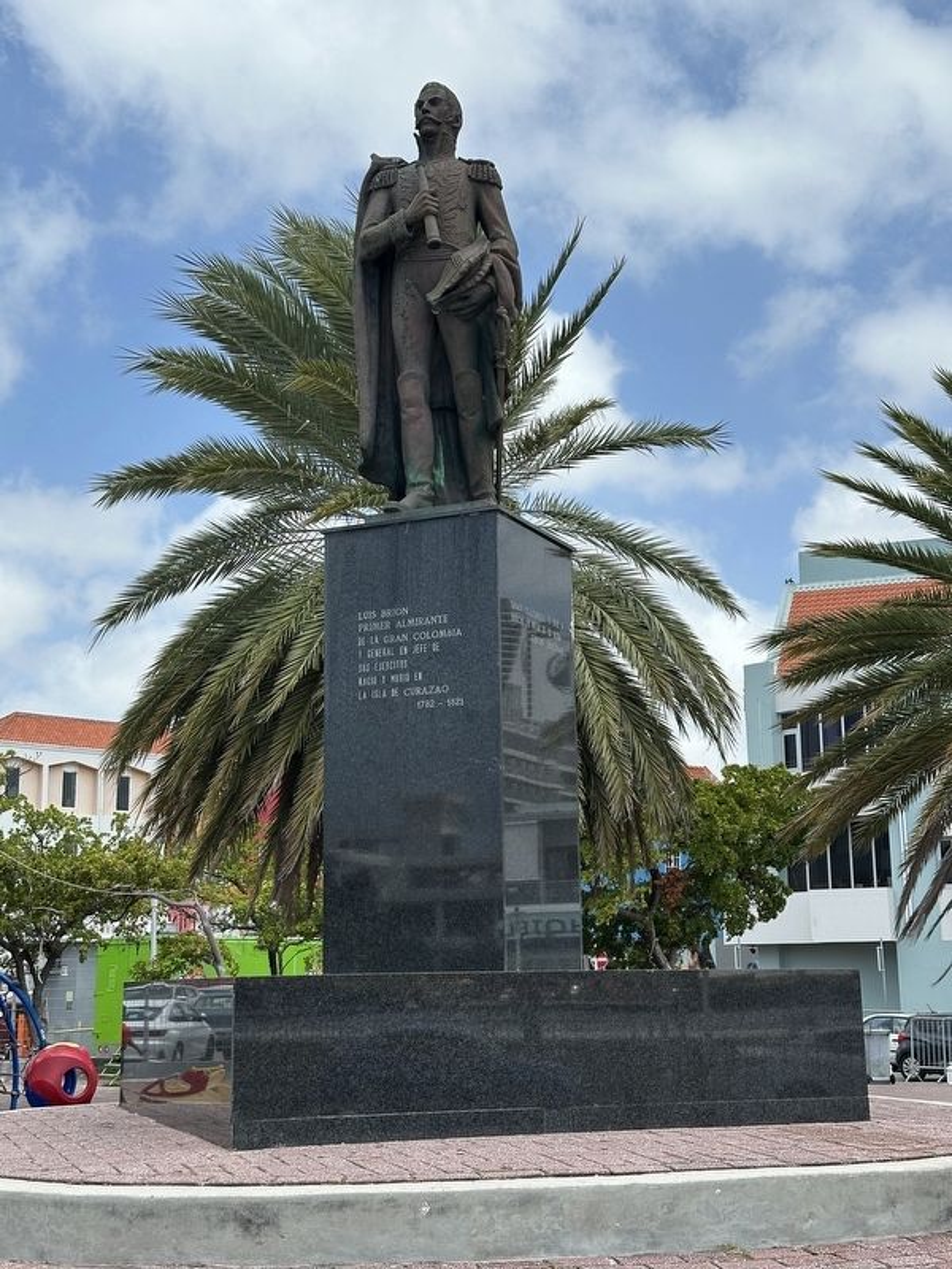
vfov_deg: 39.7
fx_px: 1760
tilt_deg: +9.4
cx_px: 476
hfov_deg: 30.3
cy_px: 634
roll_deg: -0.2
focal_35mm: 48
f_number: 1.78
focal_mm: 6.86
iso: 64
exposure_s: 1/3876
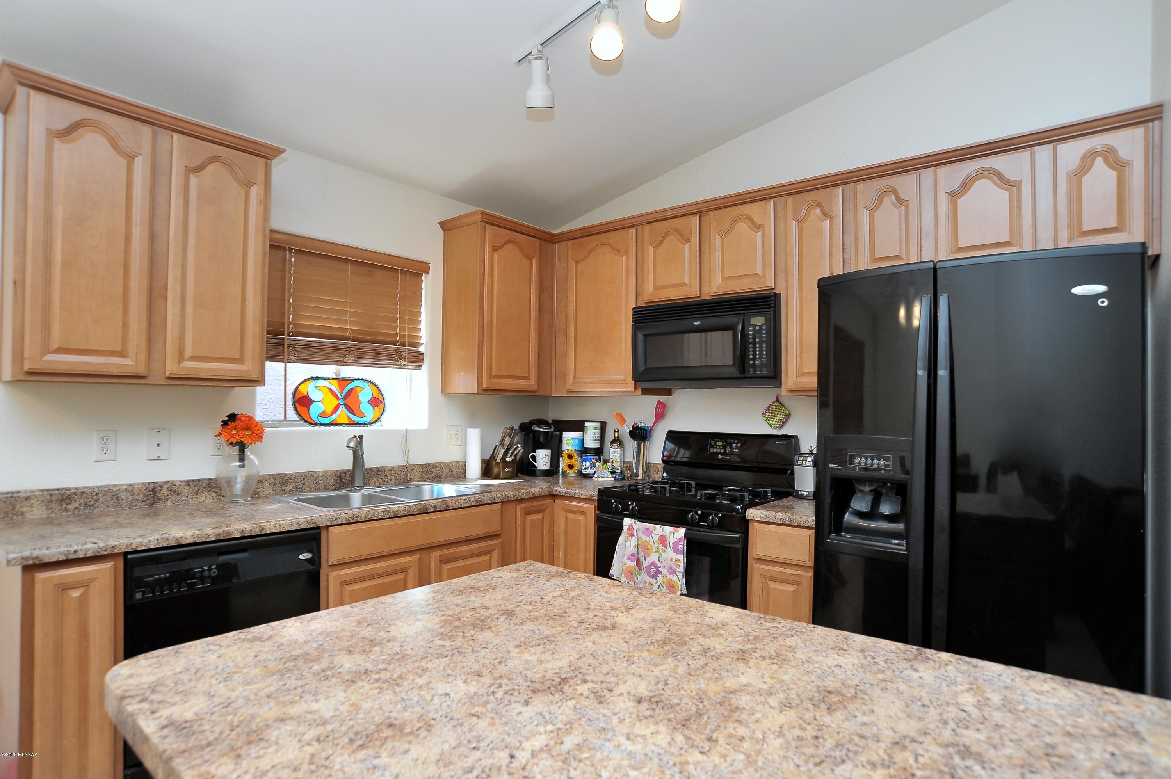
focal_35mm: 20
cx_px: 586
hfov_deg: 84.0
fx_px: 650
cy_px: 390
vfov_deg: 61.9
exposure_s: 1/30
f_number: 6.3
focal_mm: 20
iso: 640
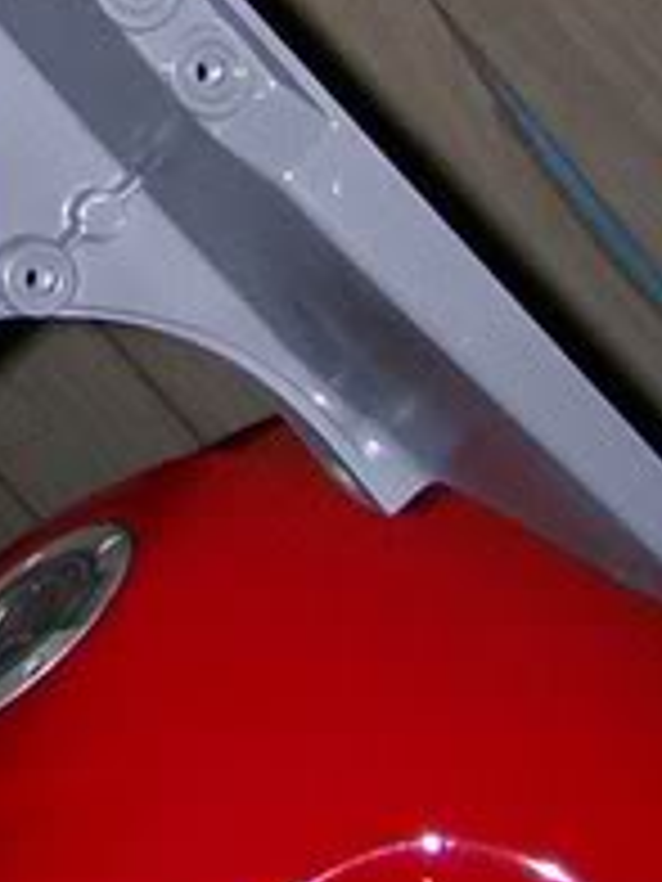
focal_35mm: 188
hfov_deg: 7.5
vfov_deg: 10.3
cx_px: -775
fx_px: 4794
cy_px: -274
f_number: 2.7
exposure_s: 1/64
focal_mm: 6
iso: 140
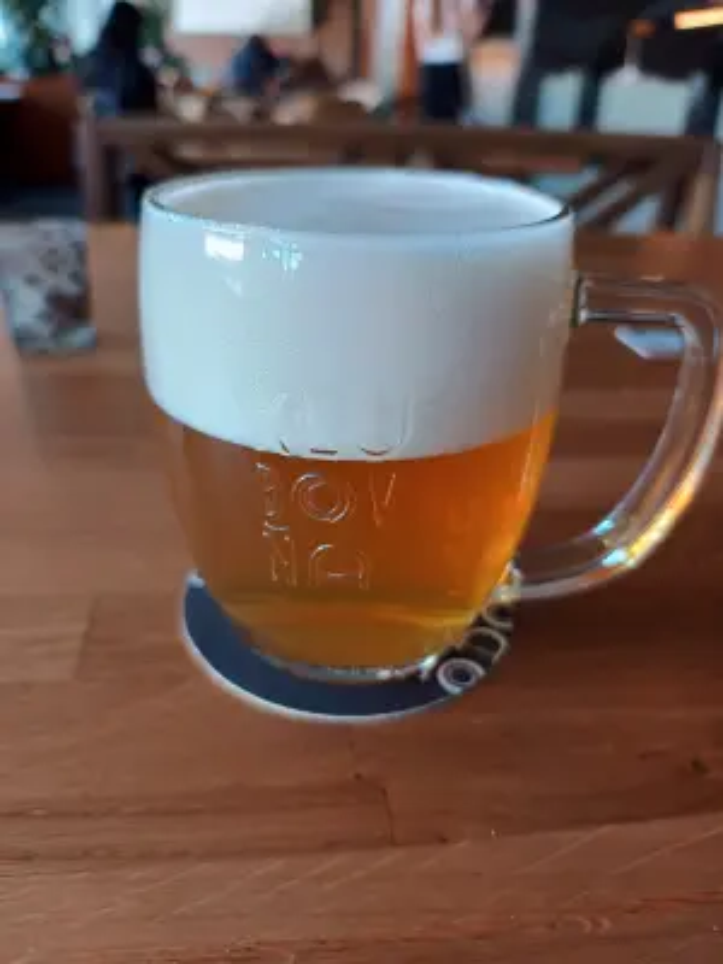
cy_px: 482
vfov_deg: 71.6
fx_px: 668
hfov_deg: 56.8
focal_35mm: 24
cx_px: 362
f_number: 1.4
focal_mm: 5.89
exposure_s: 1/100
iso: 678
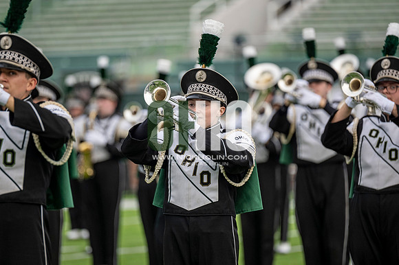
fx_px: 3323
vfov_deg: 4.6
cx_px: 200
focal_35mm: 300
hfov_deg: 6.9
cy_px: 132
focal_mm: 200
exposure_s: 1/500
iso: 250
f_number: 2.8
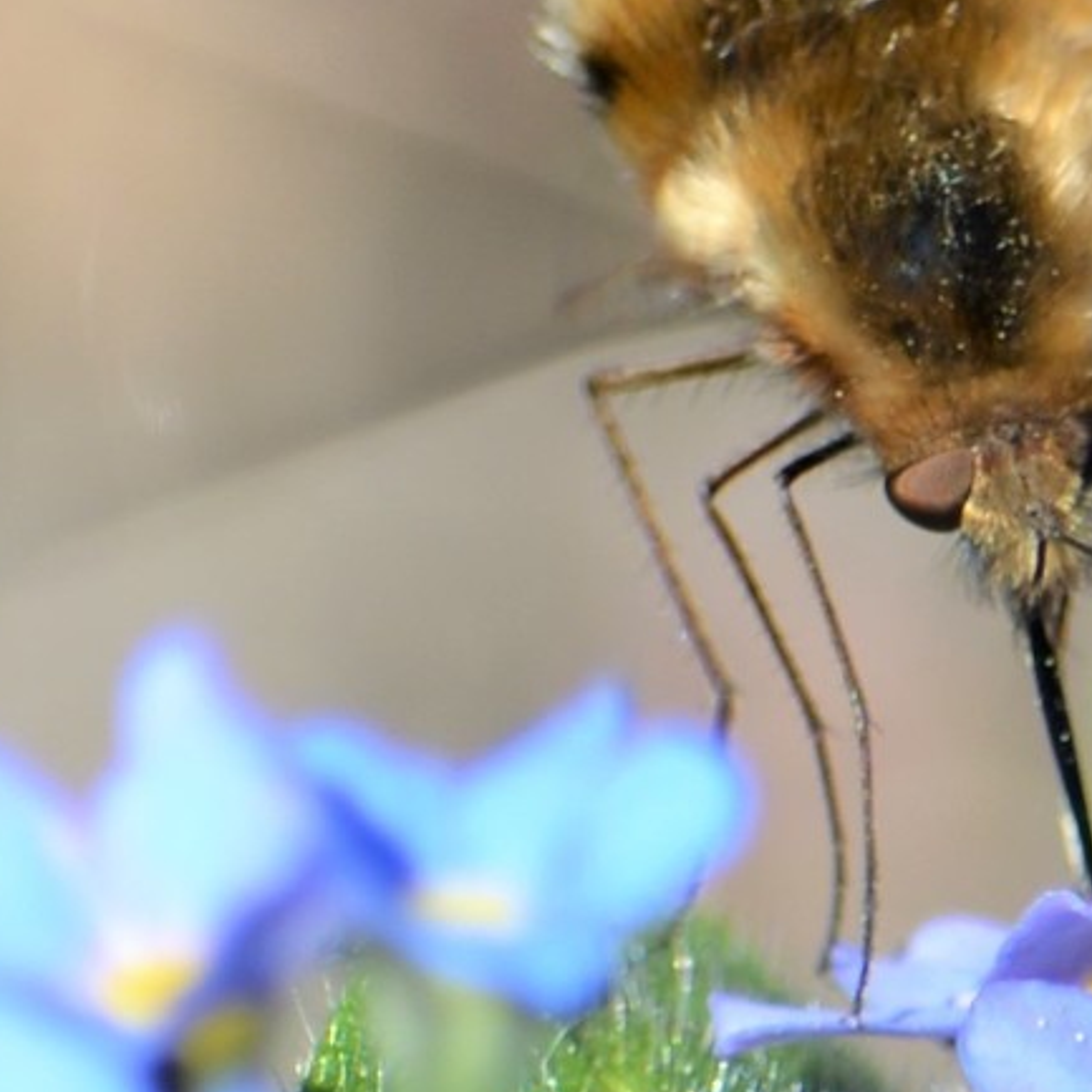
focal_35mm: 846
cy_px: 396
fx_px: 30194
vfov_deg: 2.1
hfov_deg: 2.1
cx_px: 888
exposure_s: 1/200
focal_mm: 300
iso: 100
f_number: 8
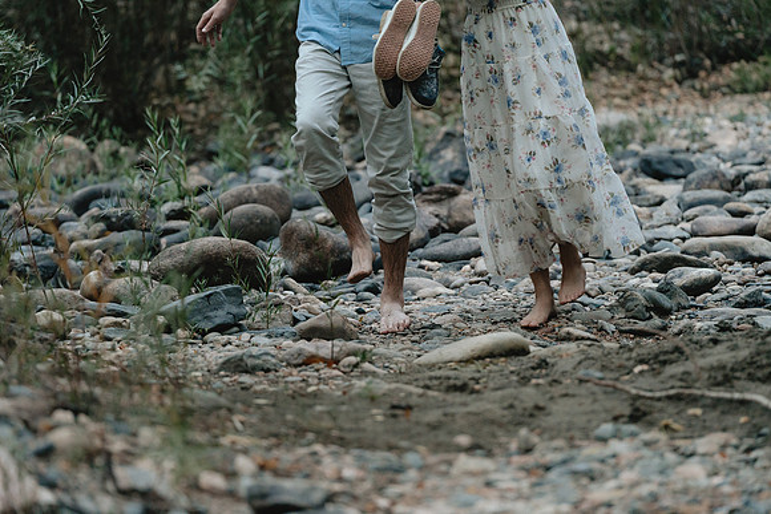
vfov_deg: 6.9
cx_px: 386
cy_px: 257
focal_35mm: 200
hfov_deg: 10.3
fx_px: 4284
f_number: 3.5
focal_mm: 200
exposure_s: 1/200
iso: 1600
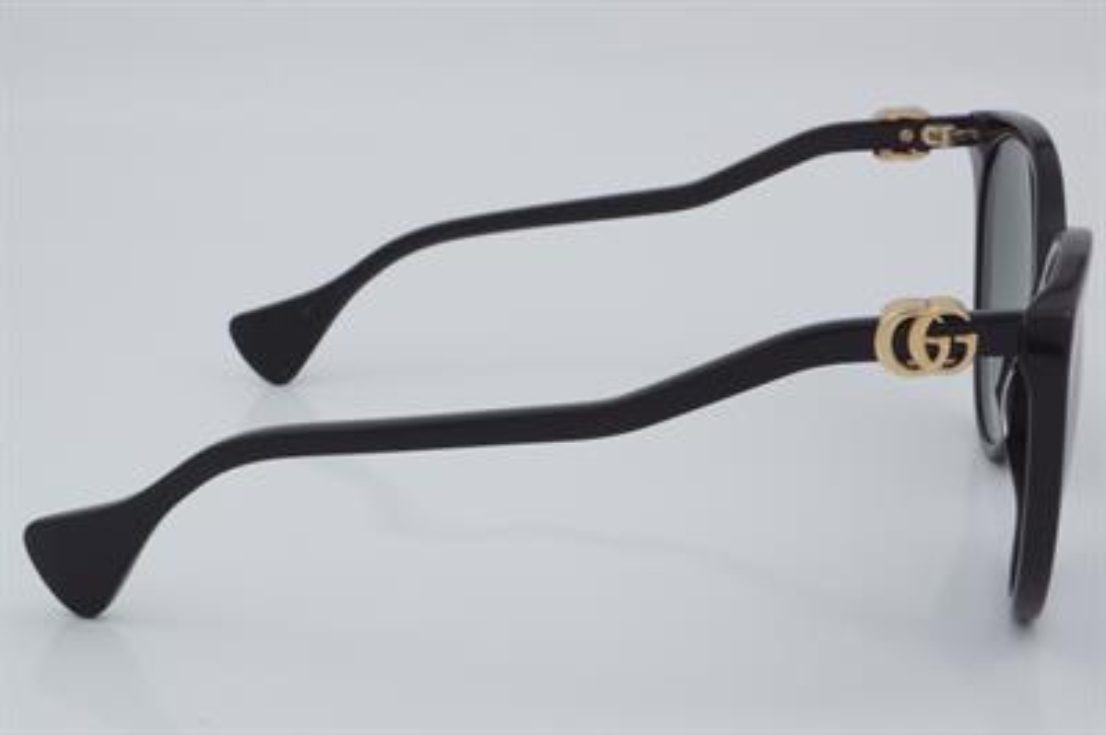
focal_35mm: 75
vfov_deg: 18.2
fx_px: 2302
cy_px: 368
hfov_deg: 27.0
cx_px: 553
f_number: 32
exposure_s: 1/4
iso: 100
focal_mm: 50
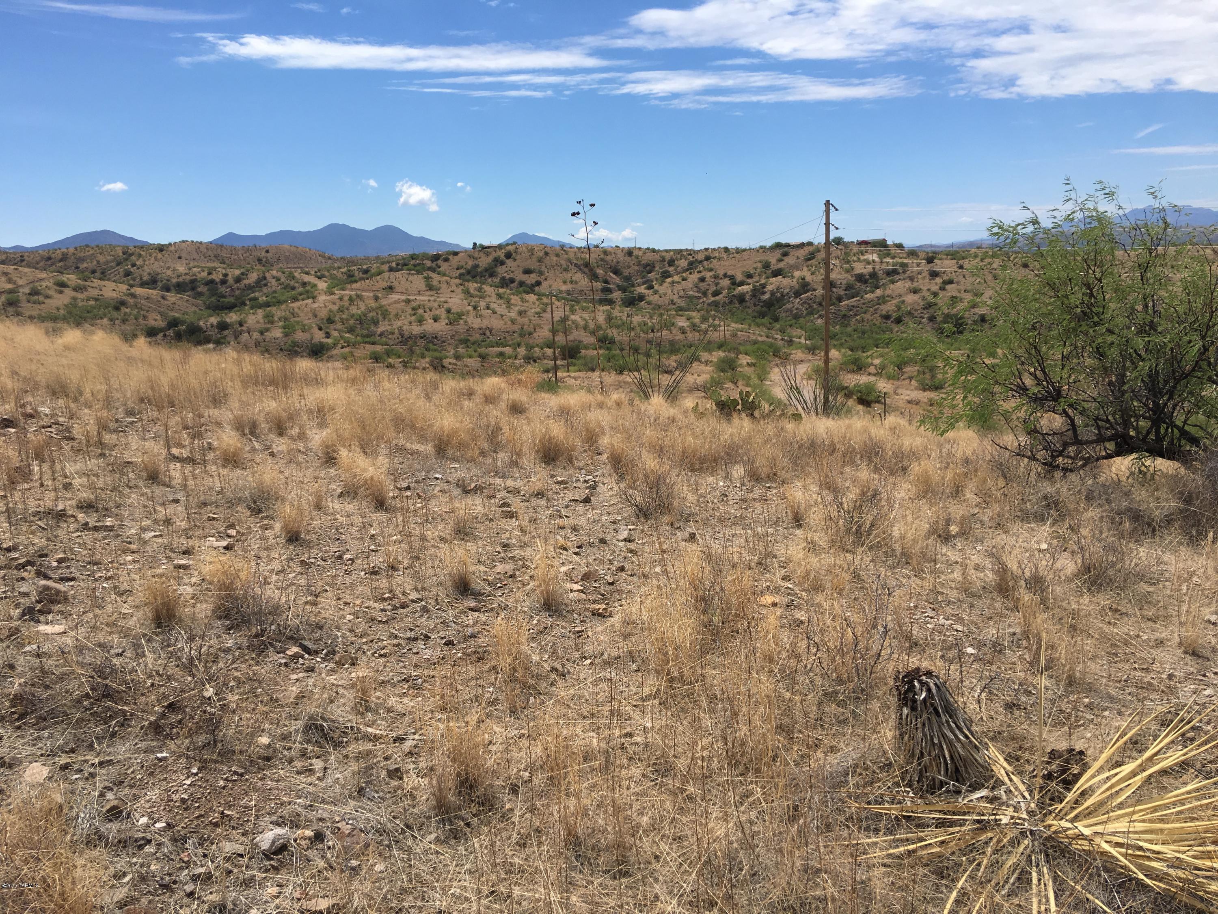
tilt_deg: -10.3
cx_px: 609
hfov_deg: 61.7
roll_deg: +2.4
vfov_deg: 48.2
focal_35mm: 29
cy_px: 457
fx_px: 1020
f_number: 2.2
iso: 25
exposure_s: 1/2849
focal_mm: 4.15
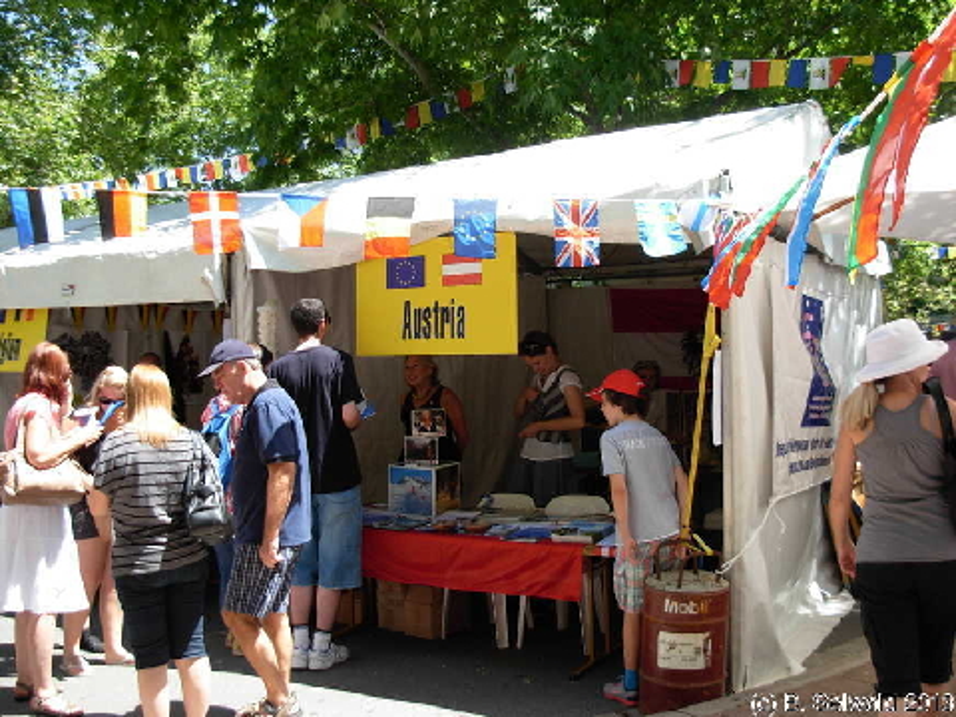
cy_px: 358
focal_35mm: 38
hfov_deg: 49.0
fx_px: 1049
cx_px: 478
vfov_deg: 37.7
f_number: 2.9
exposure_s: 1/304
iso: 79
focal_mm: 6.3
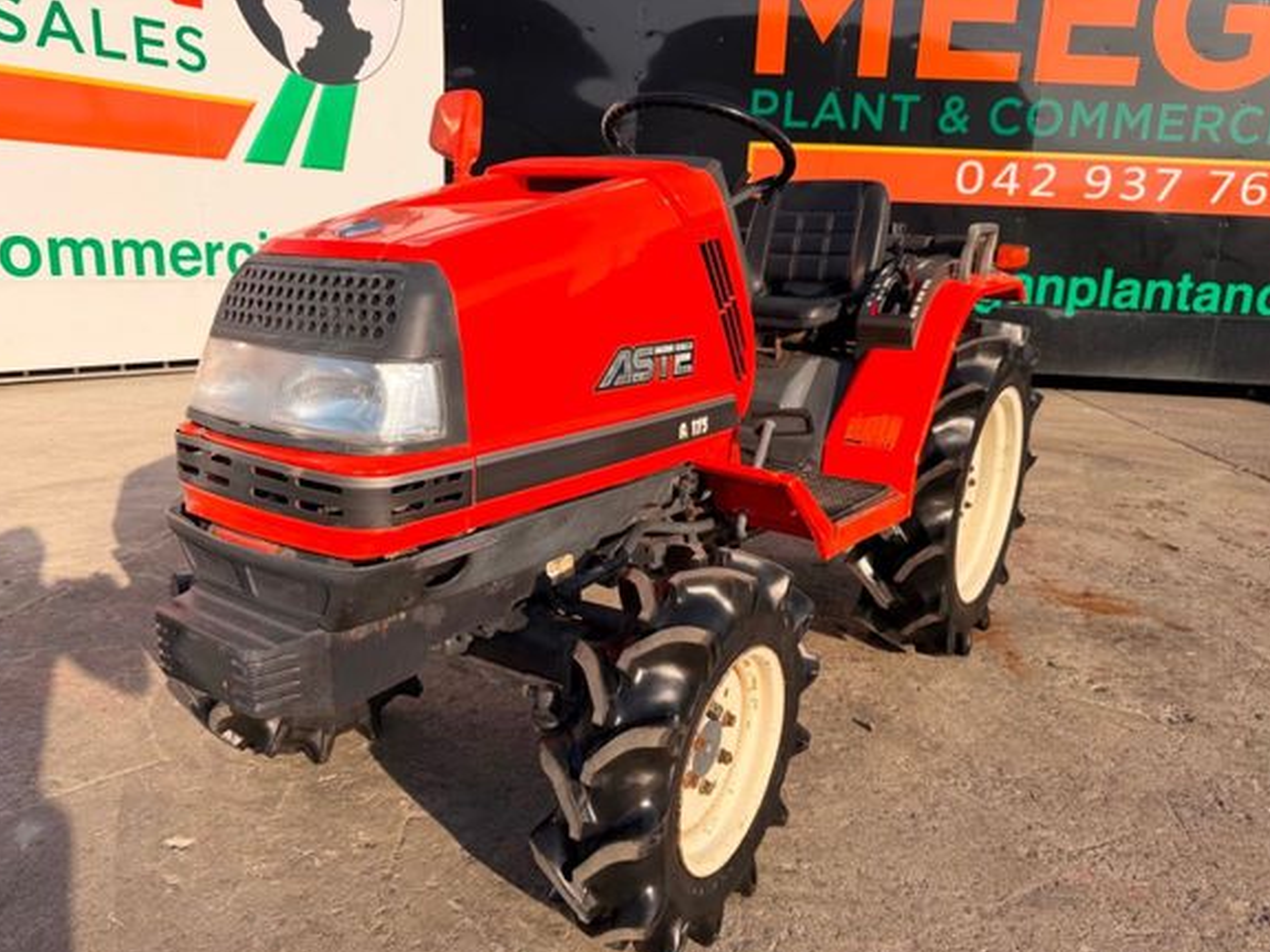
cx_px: 626
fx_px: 917
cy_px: 494
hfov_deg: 69.4
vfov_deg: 54.9
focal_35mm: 25
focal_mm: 6.76
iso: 80
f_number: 1.78
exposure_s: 1/4167
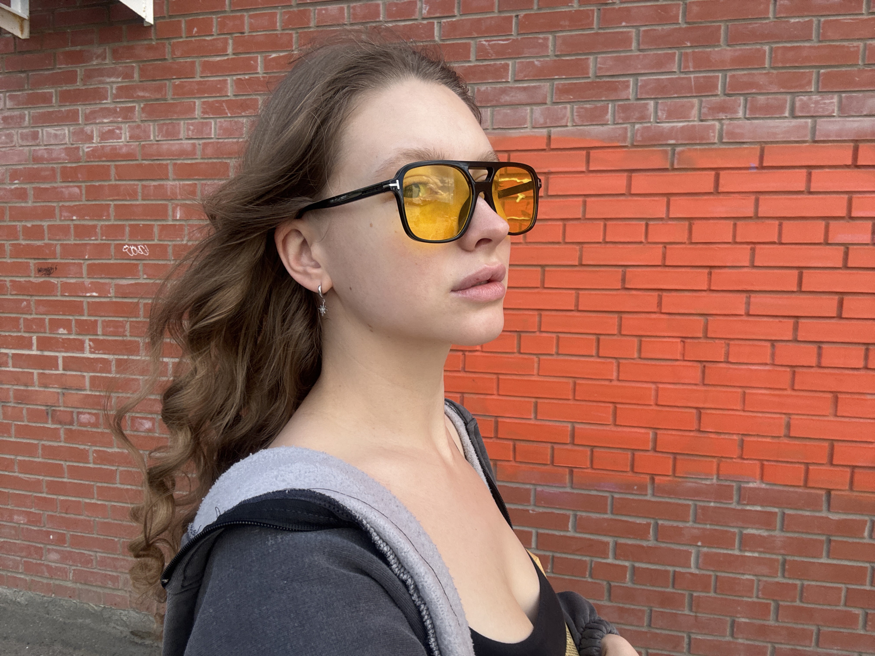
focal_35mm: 23
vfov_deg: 58.9
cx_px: 438
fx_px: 581
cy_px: 328
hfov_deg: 73.9
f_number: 1.9
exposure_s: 1/450
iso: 25
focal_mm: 2.69
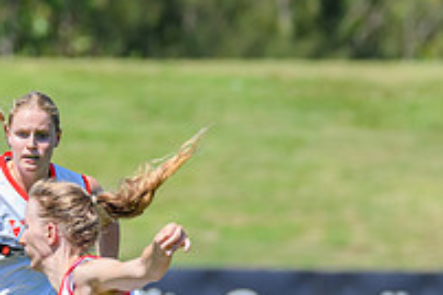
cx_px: -58
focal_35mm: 1186
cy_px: 366
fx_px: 14593
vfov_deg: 1.2
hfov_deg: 1.7
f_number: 8
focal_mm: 350
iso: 800
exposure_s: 1/2000
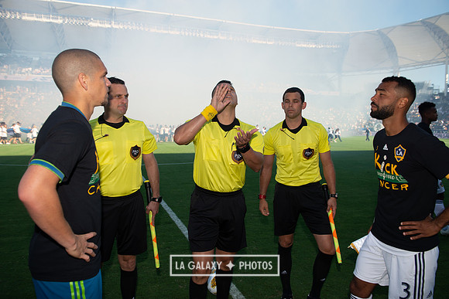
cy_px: 150
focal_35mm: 42
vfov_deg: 31.9
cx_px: 224
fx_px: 524
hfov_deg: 46.4
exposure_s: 1/1000
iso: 200
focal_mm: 42
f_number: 4.5
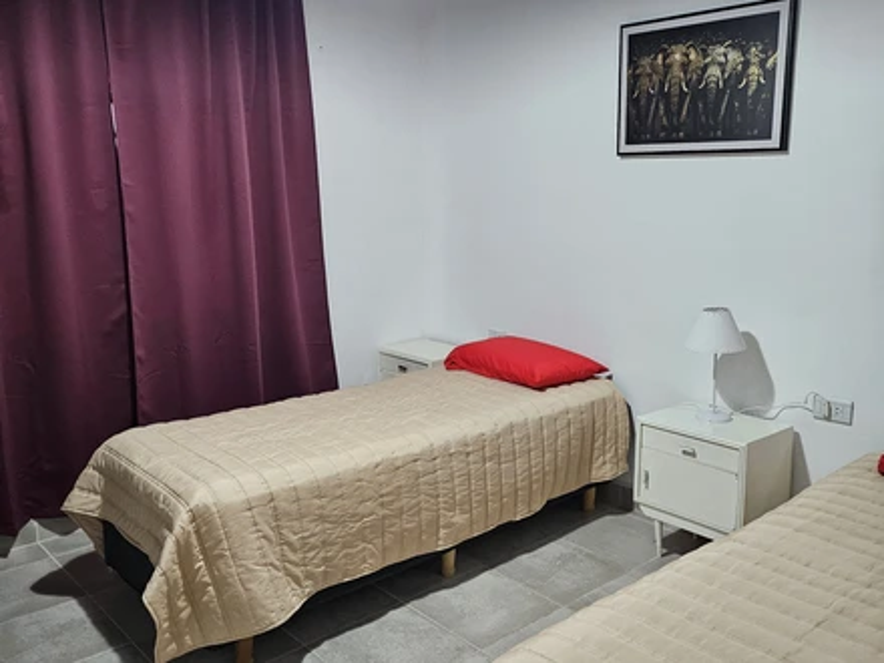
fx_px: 613
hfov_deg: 71.6
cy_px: 332
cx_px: 442
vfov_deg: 56.8
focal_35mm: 24
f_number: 1.8
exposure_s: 1/100
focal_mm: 5
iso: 640
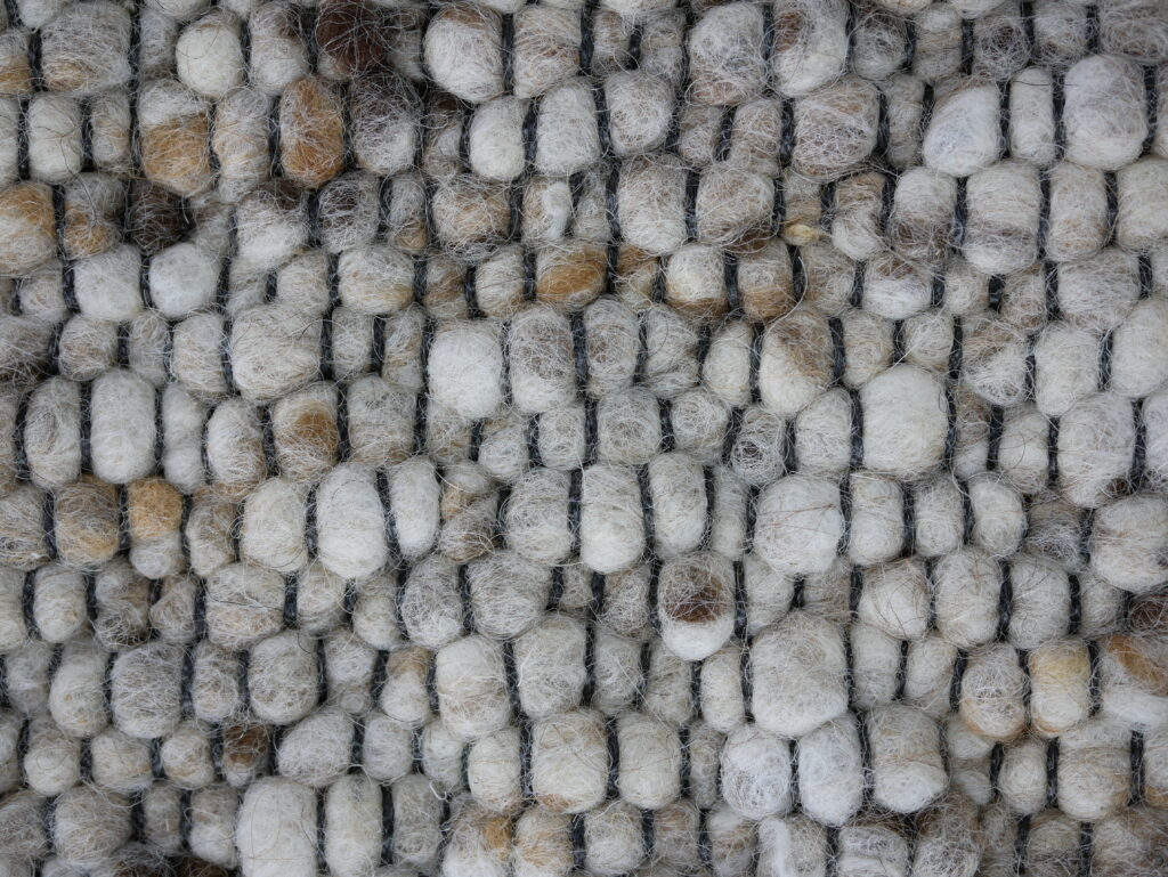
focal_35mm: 60
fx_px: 2025
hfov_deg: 32.2
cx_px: 584
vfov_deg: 24.4
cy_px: 438
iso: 200
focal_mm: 30
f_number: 3.5
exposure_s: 1/100
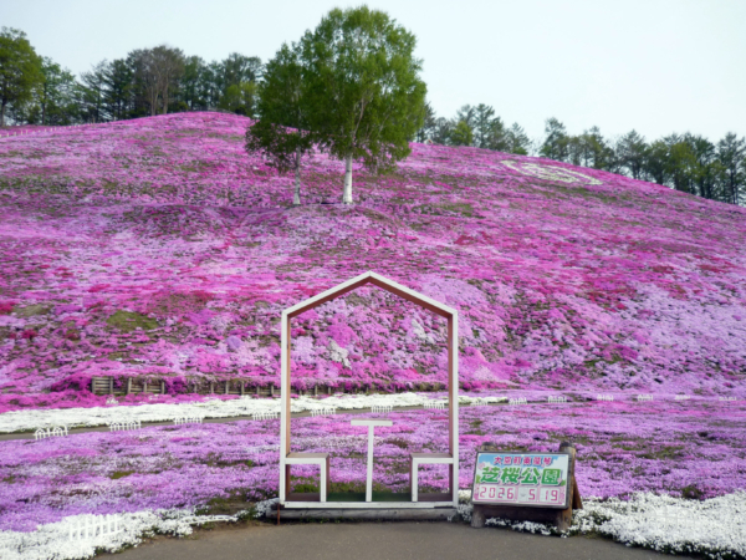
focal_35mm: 33
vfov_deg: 42.9
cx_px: 373
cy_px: 280
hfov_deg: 55.4
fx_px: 711
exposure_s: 1/640
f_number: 2.8
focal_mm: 5.5
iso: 100
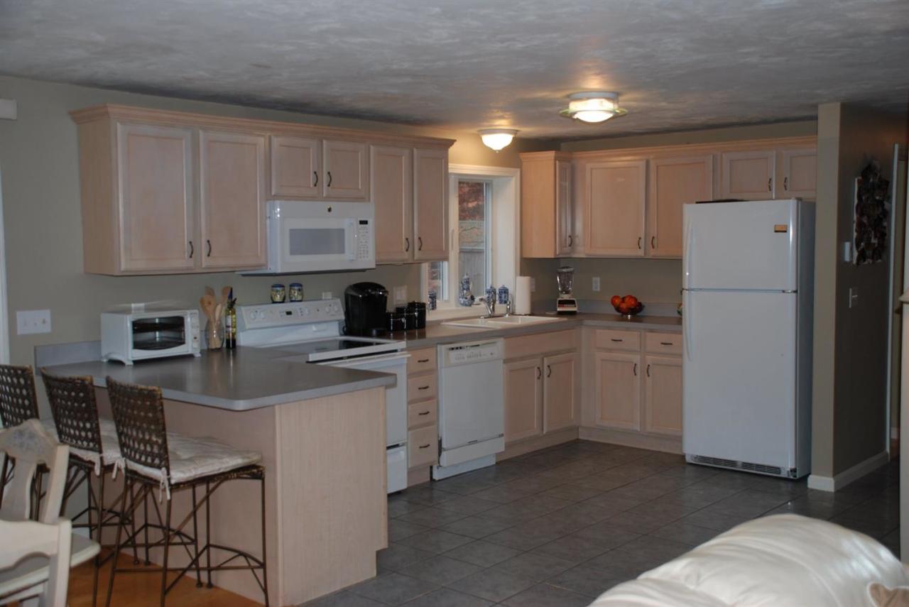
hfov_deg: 49.5
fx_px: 985
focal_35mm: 39
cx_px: 454
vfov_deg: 34.3
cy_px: 304
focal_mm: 26
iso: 200
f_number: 4
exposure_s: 1/60
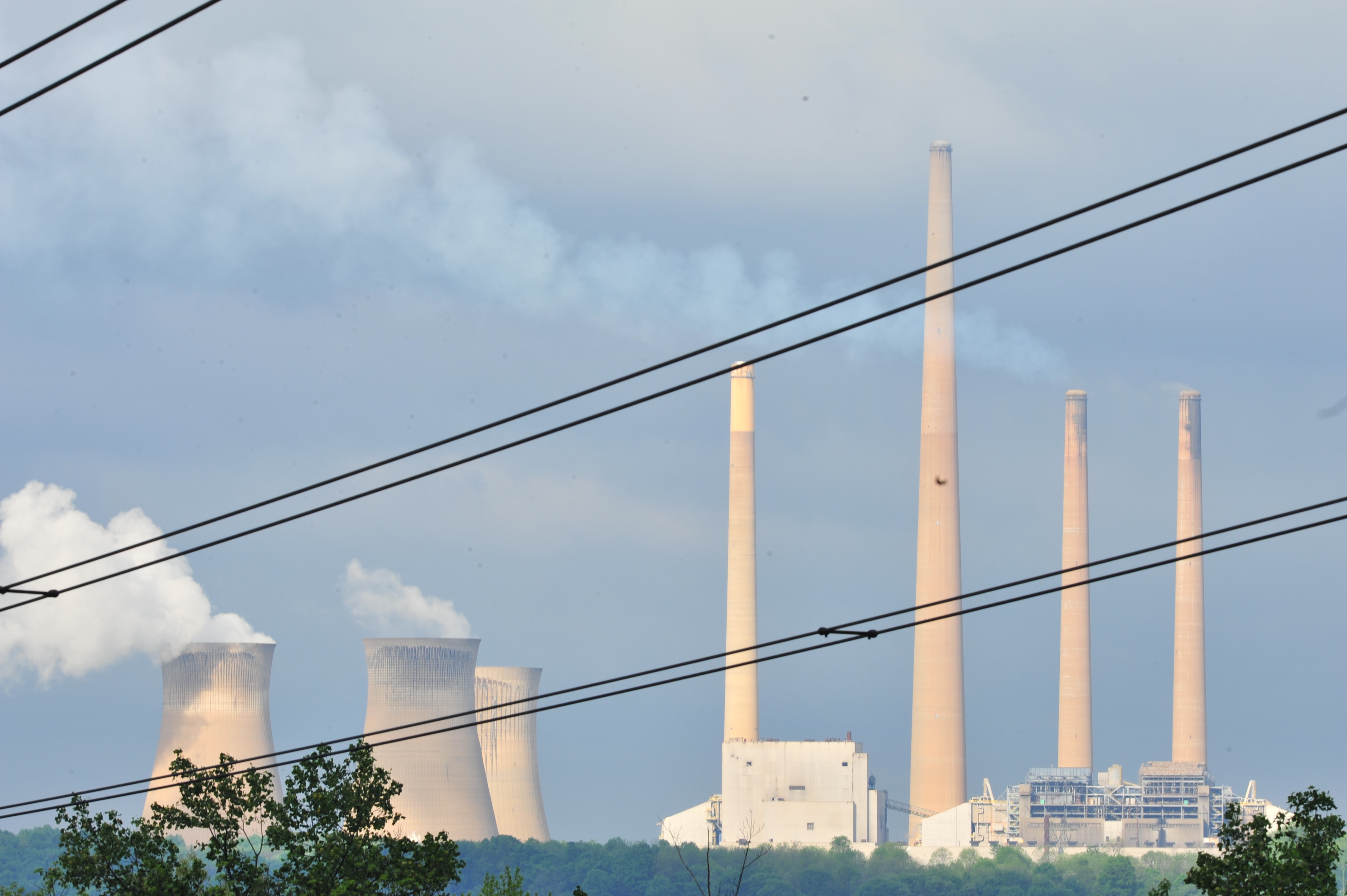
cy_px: 448
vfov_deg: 4.6
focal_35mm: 300
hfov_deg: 6.9
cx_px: 674
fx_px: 11218
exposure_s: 1/80
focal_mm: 300
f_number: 22
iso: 200
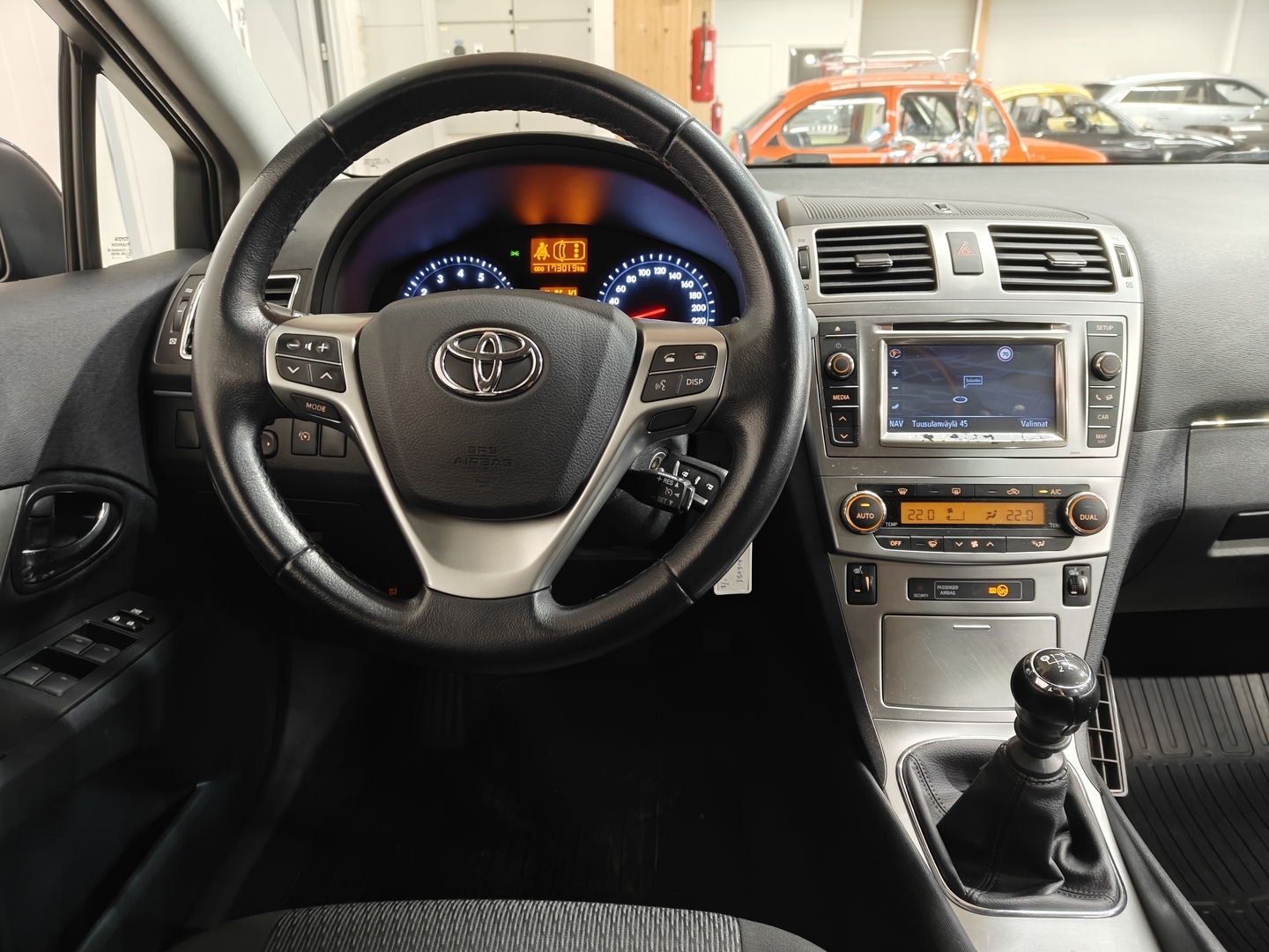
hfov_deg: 71.6
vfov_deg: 56.8
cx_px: 634
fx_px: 880
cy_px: 476
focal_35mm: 24
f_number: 1.8
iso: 200
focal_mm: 5.59
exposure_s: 1/30
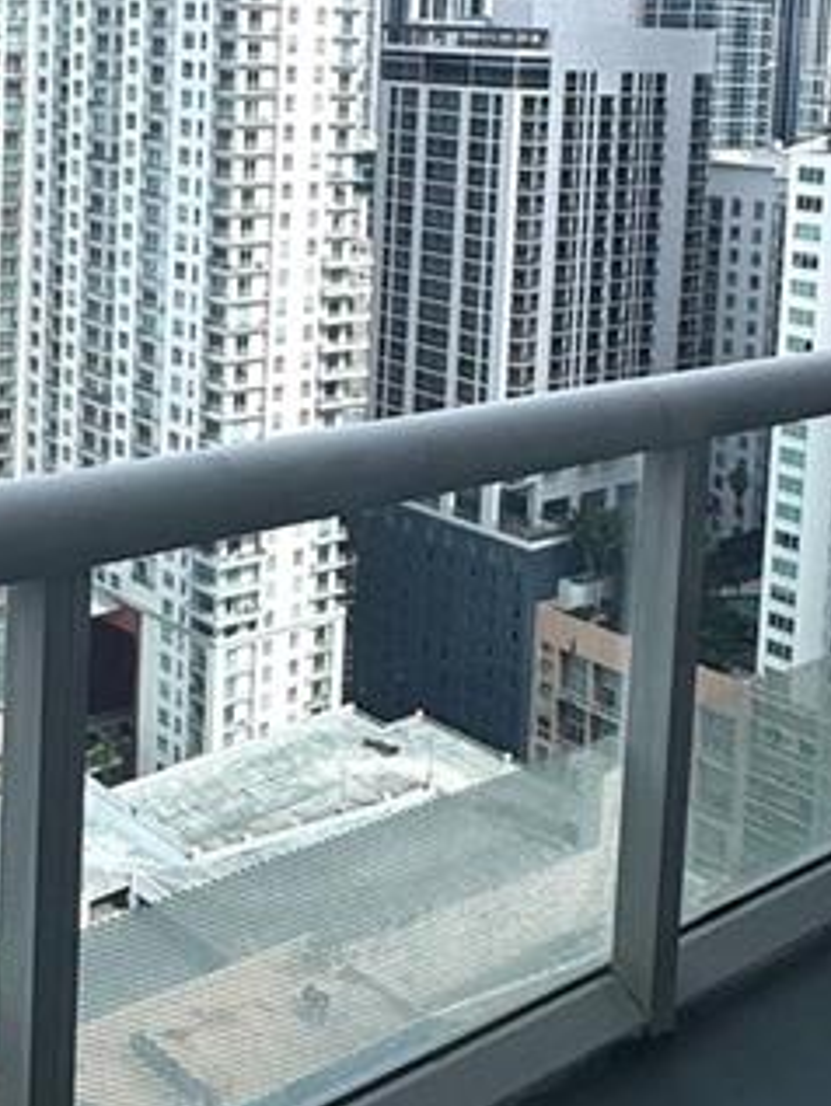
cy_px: 157
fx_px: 1695
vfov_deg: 34.6
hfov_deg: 27.1
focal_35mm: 53
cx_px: 192
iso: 40
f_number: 2.2
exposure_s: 1/3906
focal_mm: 2.22
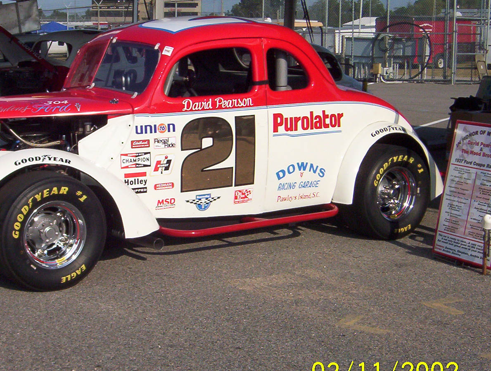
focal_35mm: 70
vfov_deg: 21.1
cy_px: 182
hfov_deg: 27.5
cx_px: 155
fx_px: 995
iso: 100
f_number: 5.97
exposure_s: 1/1004
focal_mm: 7.88
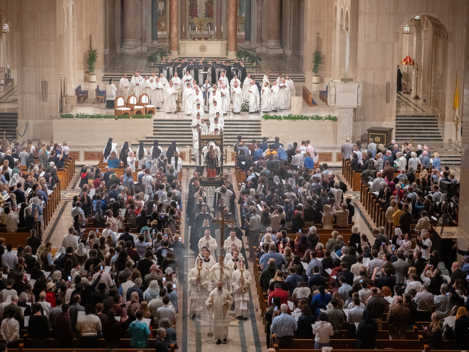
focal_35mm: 93
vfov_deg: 15.9
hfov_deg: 21.1
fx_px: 1260
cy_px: 178
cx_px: 217
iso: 5000
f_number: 3.2
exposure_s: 1/320
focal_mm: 85
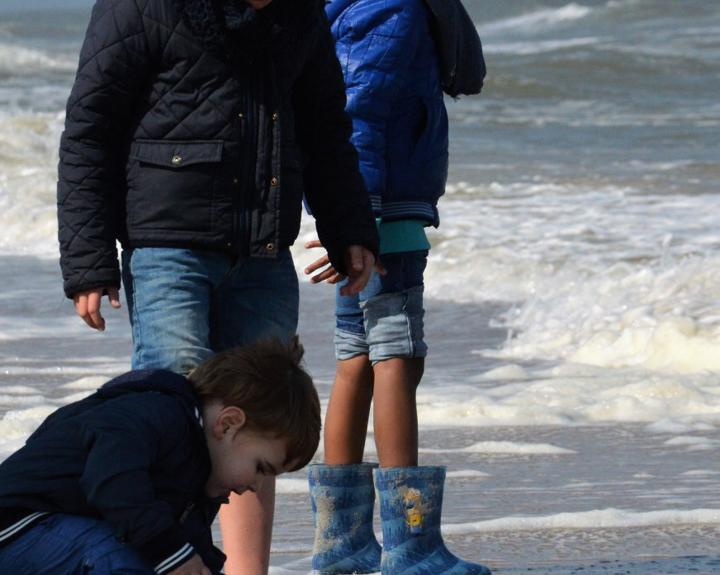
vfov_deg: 5.1
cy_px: 252
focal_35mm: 305
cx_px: 355
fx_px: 6496
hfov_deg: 6.3
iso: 800
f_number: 9
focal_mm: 105
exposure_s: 1/4000
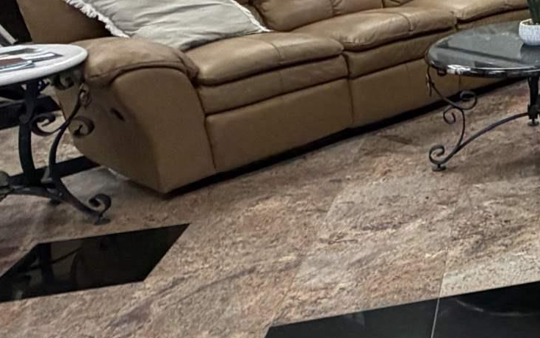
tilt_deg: -10.7
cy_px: -23
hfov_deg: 23.5
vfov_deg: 20.1
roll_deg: +0.4
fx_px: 913
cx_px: 883
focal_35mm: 62
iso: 250
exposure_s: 1/120
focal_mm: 2.22
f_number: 2.2
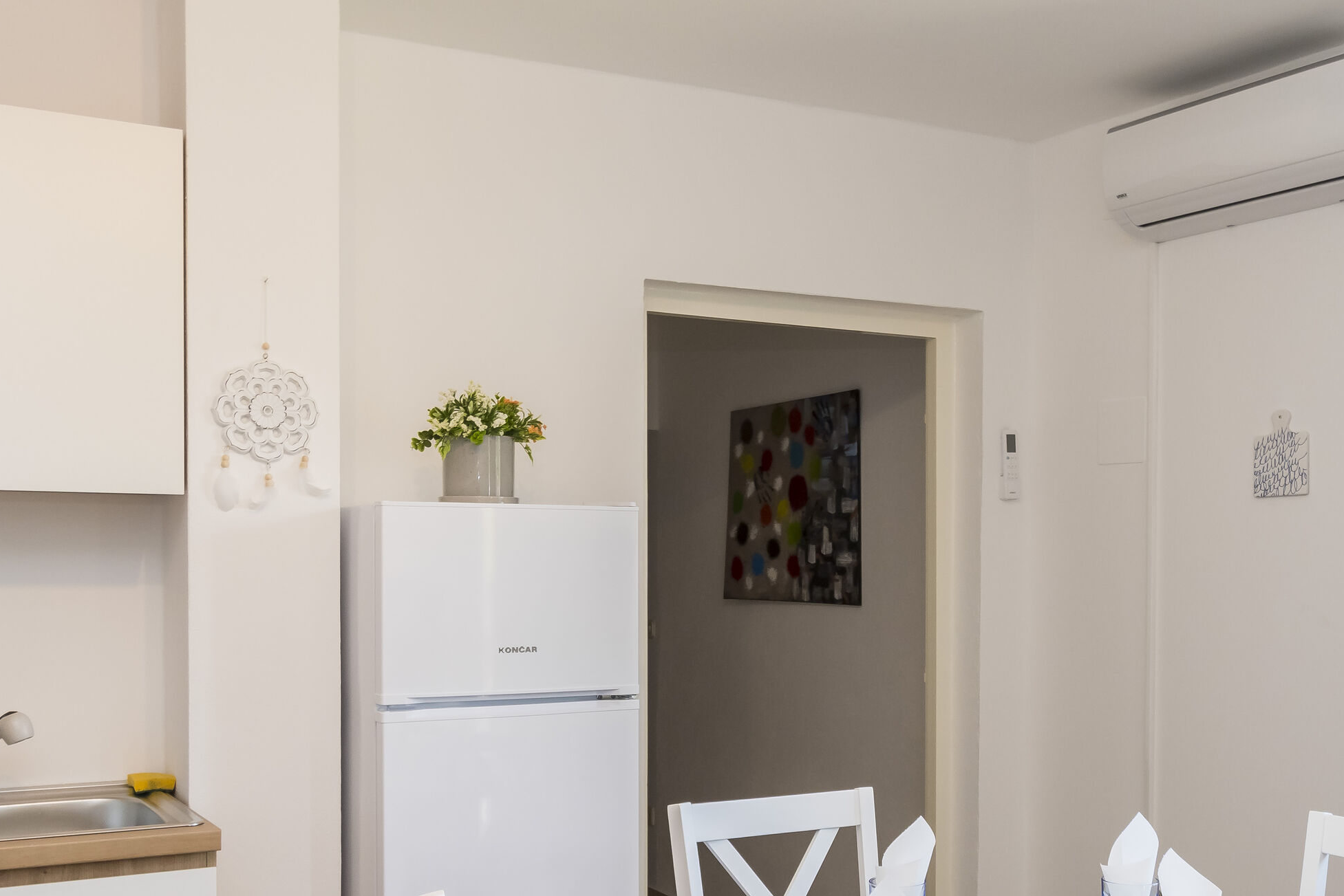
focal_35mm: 43
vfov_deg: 31.0
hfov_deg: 45.2
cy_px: 587
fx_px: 1606
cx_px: 794
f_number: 5.6
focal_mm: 20
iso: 640
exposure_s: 1/60
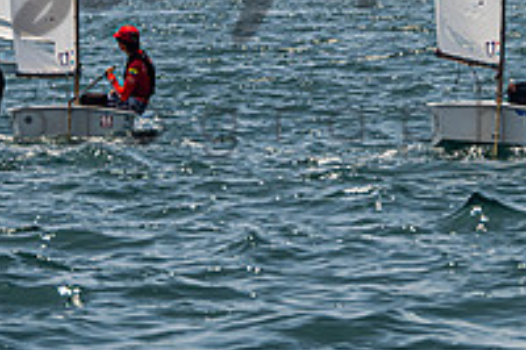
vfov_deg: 3.4
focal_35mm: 409
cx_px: 413
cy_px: 16
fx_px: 5971
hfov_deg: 5.0
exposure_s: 1/2500
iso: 250
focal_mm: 115
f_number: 6.7
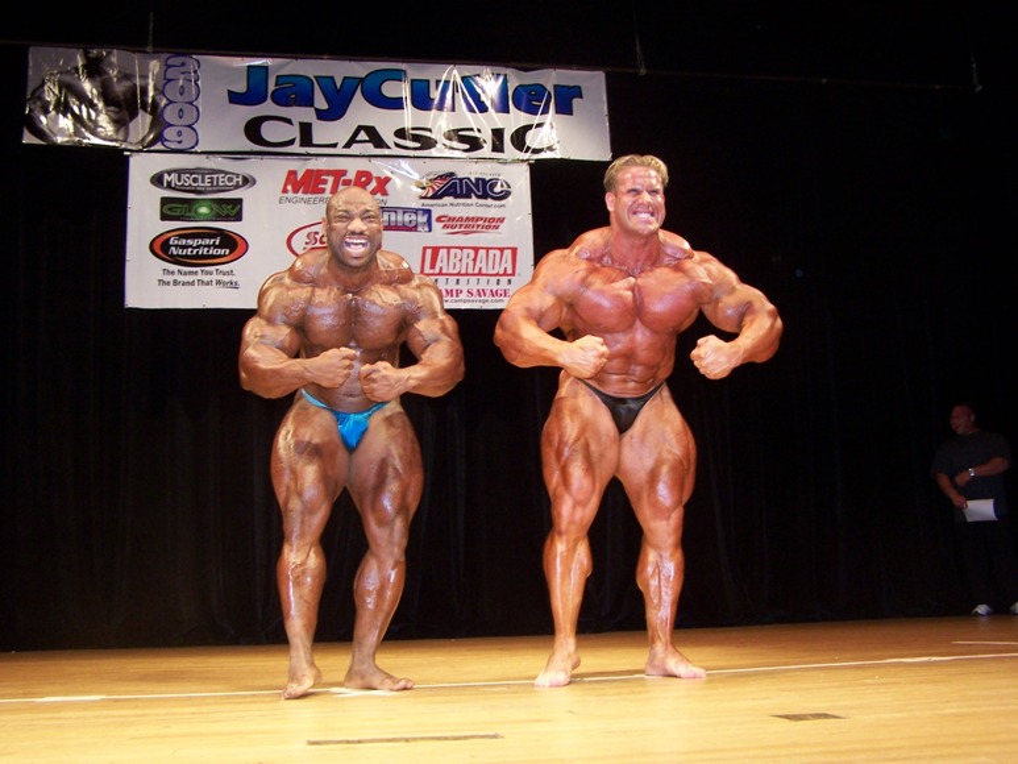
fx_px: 1118
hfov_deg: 49.0
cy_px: 382
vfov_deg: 37.7
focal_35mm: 38
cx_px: 509
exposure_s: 1/60
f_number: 2.8
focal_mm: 6.3
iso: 140
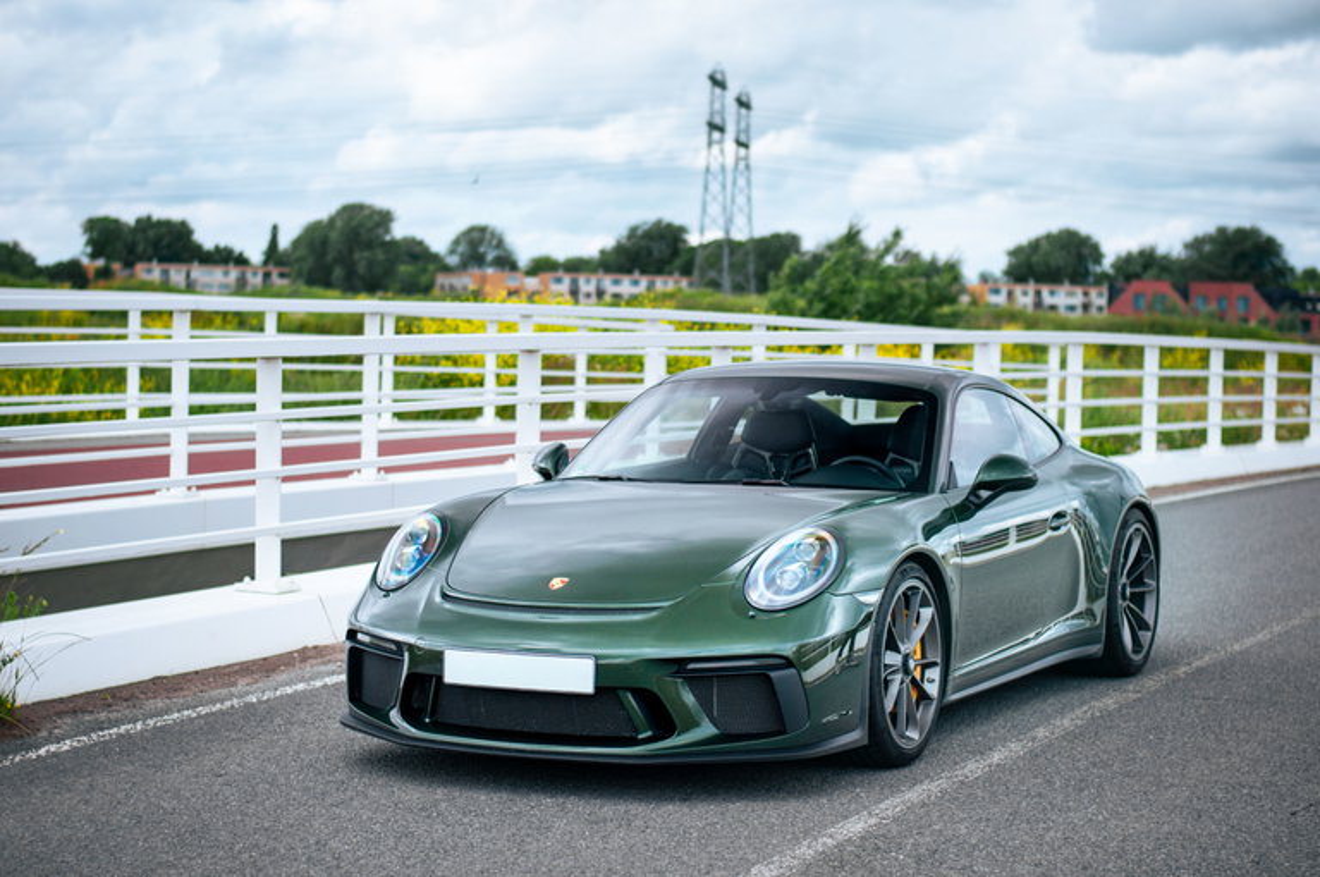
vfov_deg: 18.1
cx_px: 660
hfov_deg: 27.0
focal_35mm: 75
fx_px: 2746
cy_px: 438
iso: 200
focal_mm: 50
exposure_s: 1/800
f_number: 1.8
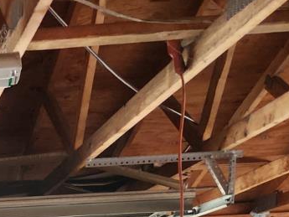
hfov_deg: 16.3
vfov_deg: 12.6
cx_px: -240
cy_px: 464
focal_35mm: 100
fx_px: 835
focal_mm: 5.4
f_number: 1.8
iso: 200
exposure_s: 1/100
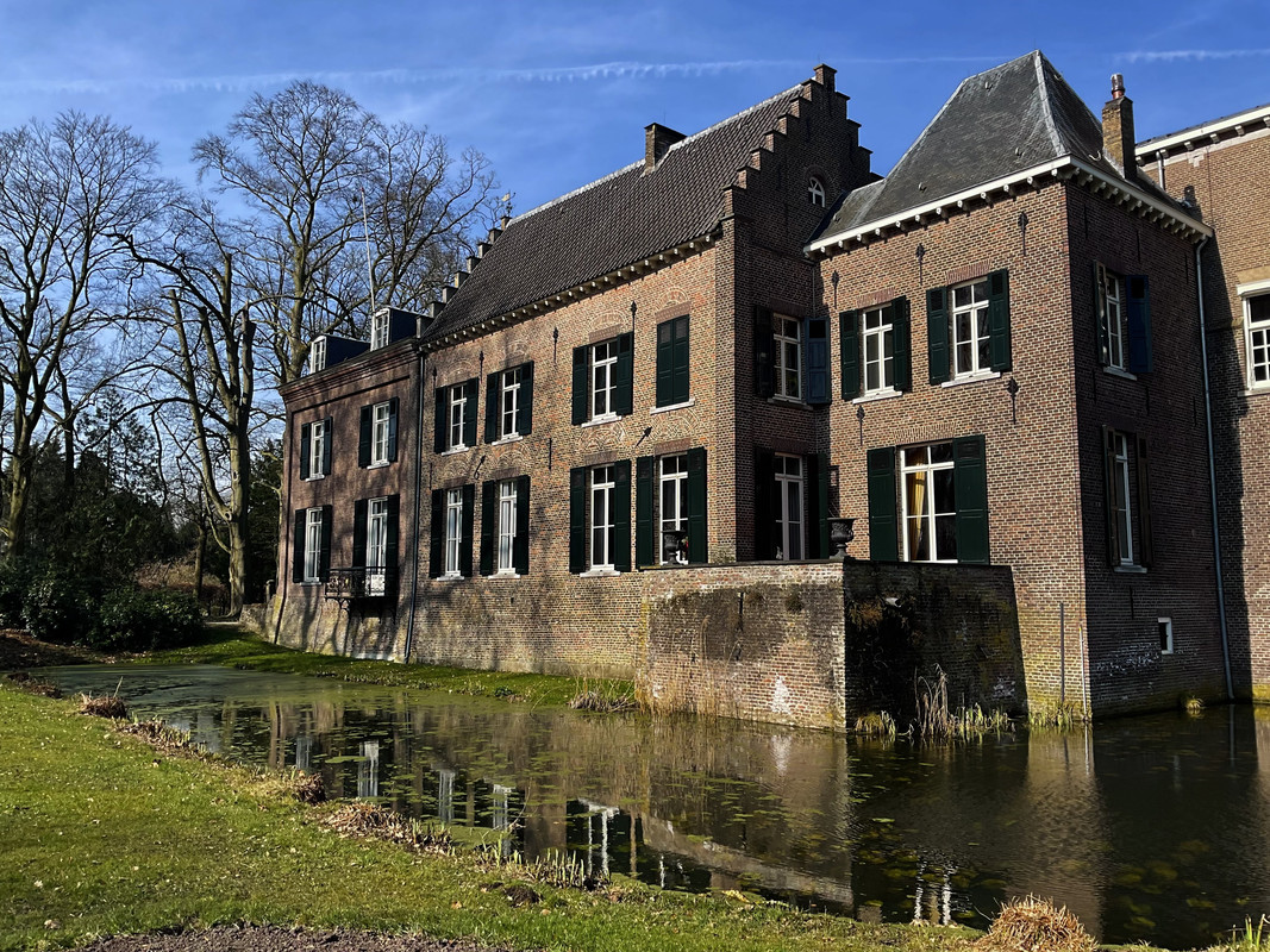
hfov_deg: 61.7
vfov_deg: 48.2
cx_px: 635
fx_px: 1064
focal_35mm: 29
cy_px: 476
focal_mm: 3
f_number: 1.8
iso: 16
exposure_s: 1/1250
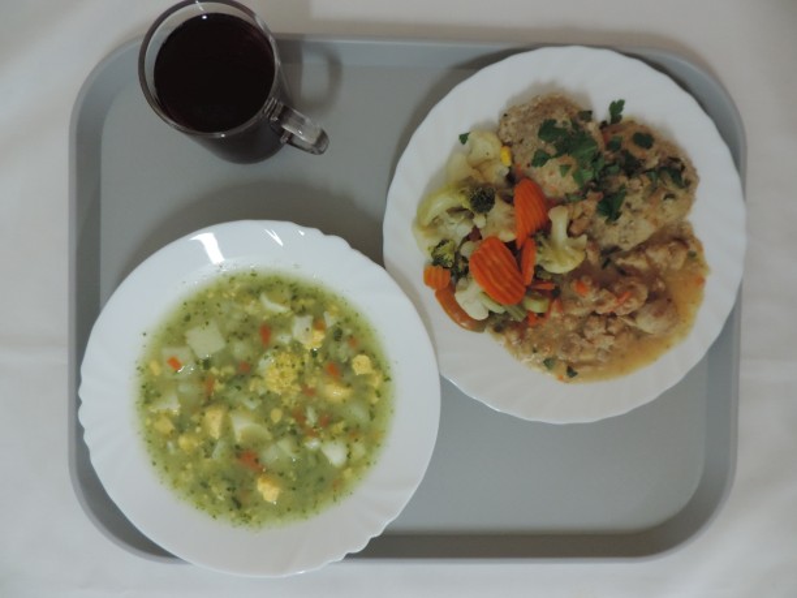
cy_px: 299
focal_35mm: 24
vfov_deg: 56.8
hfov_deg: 71.6
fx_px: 553
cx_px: 398
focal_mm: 4.3
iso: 400
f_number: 3
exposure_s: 1/25
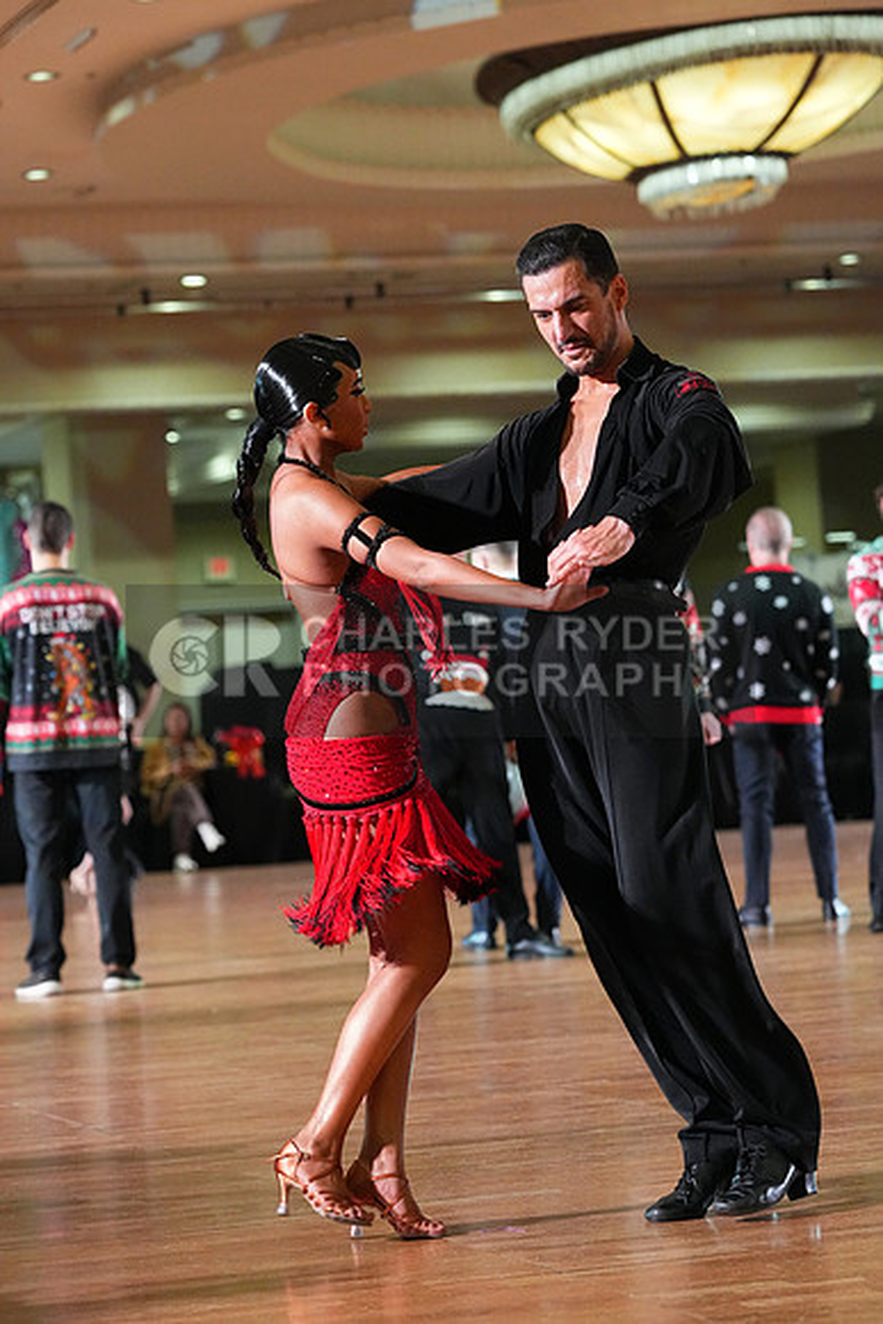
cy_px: 662
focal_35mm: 116
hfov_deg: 11.8
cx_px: 442
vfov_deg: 17.6
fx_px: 4265
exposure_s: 1/400
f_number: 4.5
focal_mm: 116
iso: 8000
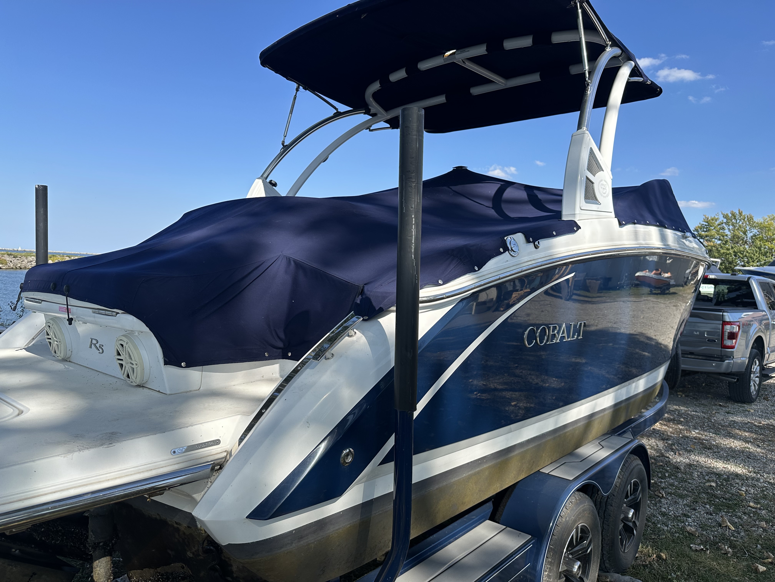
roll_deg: -3.7
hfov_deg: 71.6
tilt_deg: -1.3
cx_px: 388
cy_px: 291
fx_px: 537
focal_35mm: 24
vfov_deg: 56.8
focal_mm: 6.86
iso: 80
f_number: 1.78
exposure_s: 1/3155
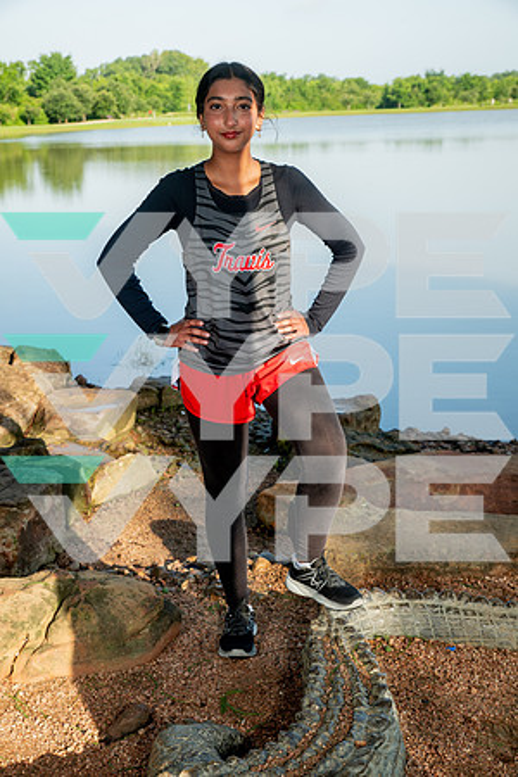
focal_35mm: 50
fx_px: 1079
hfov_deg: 27.0
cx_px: 259
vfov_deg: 39.6
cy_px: 388
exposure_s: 1/200
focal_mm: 50
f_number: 7.1
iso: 125
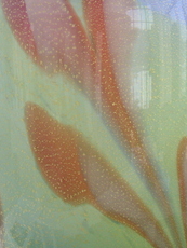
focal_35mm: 153
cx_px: 97
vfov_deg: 12.9
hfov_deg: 9.7
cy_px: 137
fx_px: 1100
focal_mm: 14.6
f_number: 4.7
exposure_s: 1/60
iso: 100
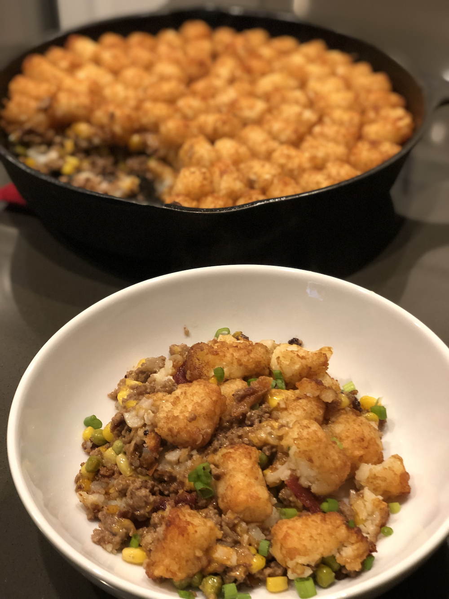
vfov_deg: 36.8
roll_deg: +1.1
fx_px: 899
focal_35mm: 52
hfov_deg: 28.0
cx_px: 224
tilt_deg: -37.6
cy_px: 300
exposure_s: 1/24
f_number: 2.4
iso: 160
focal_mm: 6
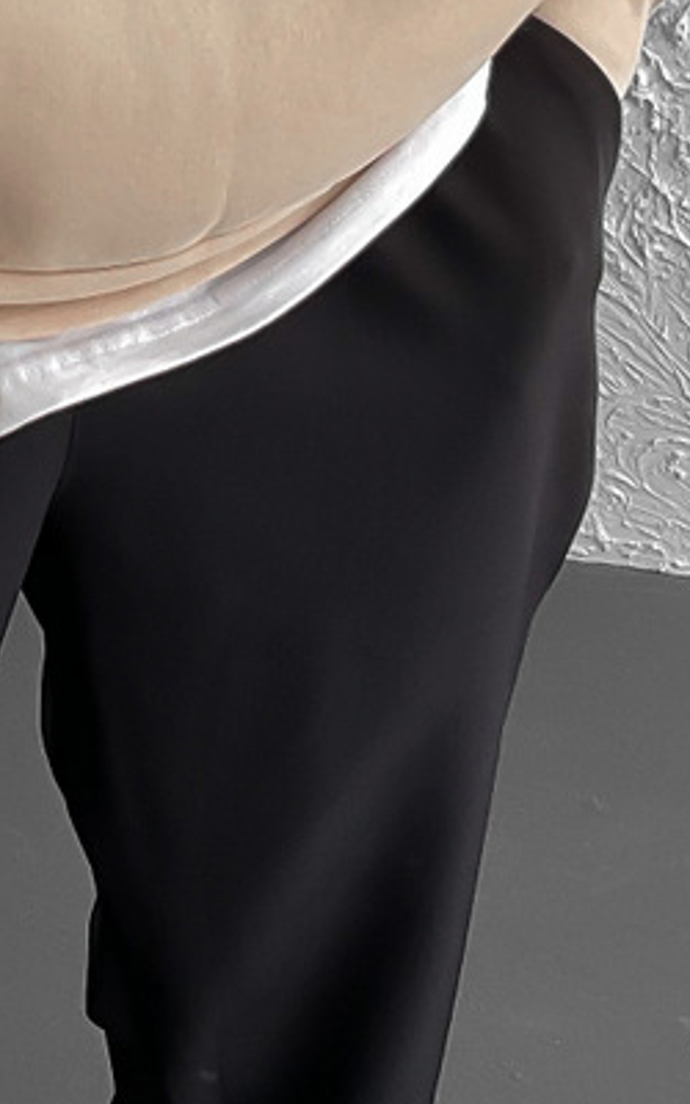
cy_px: 63
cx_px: -6
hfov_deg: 10.6
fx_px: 3701
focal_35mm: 123
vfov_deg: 16.7
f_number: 1.8
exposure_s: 1/120
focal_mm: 3
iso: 20
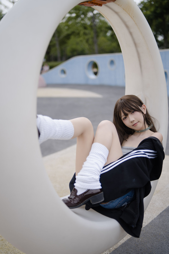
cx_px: 84
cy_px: 127
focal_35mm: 35
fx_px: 246
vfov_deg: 54.4
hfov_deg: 37.9
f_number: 1.8
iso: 100
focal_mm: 35
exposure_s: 1/2500
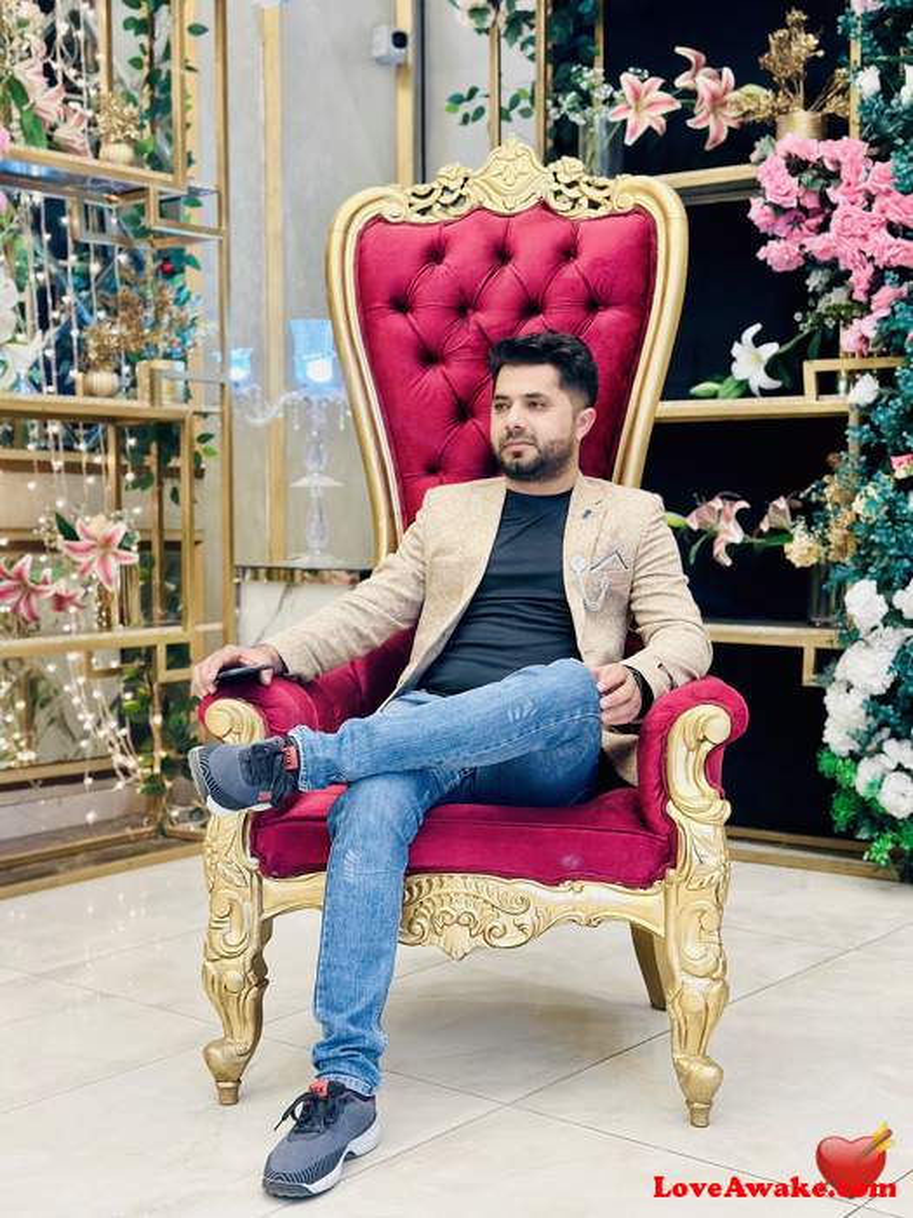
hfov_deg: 30.3
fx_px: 1688
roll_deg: -0.4
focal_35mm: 48
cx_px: 456
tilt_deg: -3.4
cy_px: 609
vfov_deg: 39.7
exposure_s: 1/100
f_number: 1.78
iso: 200
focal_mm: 6.86
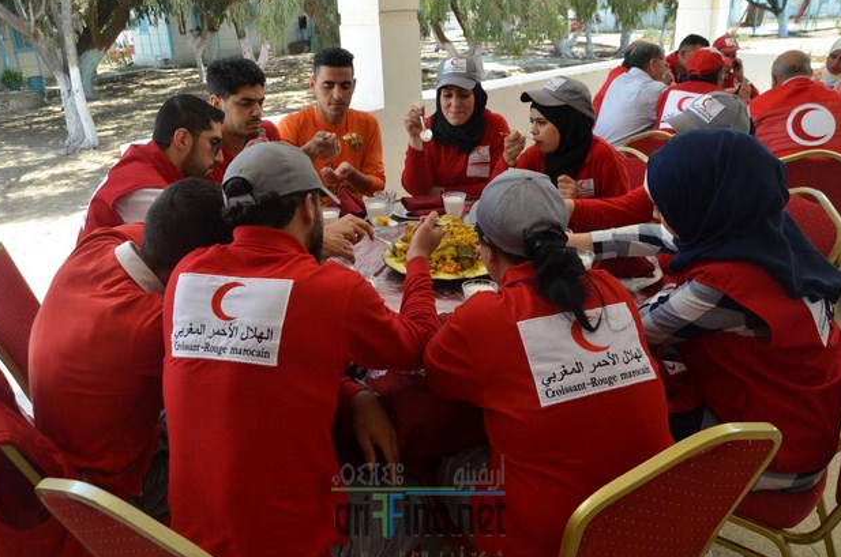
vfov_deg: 46.2
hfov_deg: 65.6
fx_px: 653
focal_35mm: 28
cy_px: 282
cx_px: 418
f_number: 6.3
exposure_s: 1/160
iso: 200
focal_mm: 18
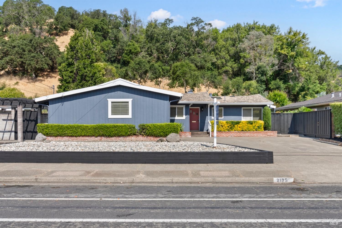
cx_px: 171
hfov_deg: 54.4
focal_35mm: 35
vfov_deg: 37.9
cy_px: 114
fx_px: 332
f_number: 8
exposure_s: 1/160
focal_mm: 35
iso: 400
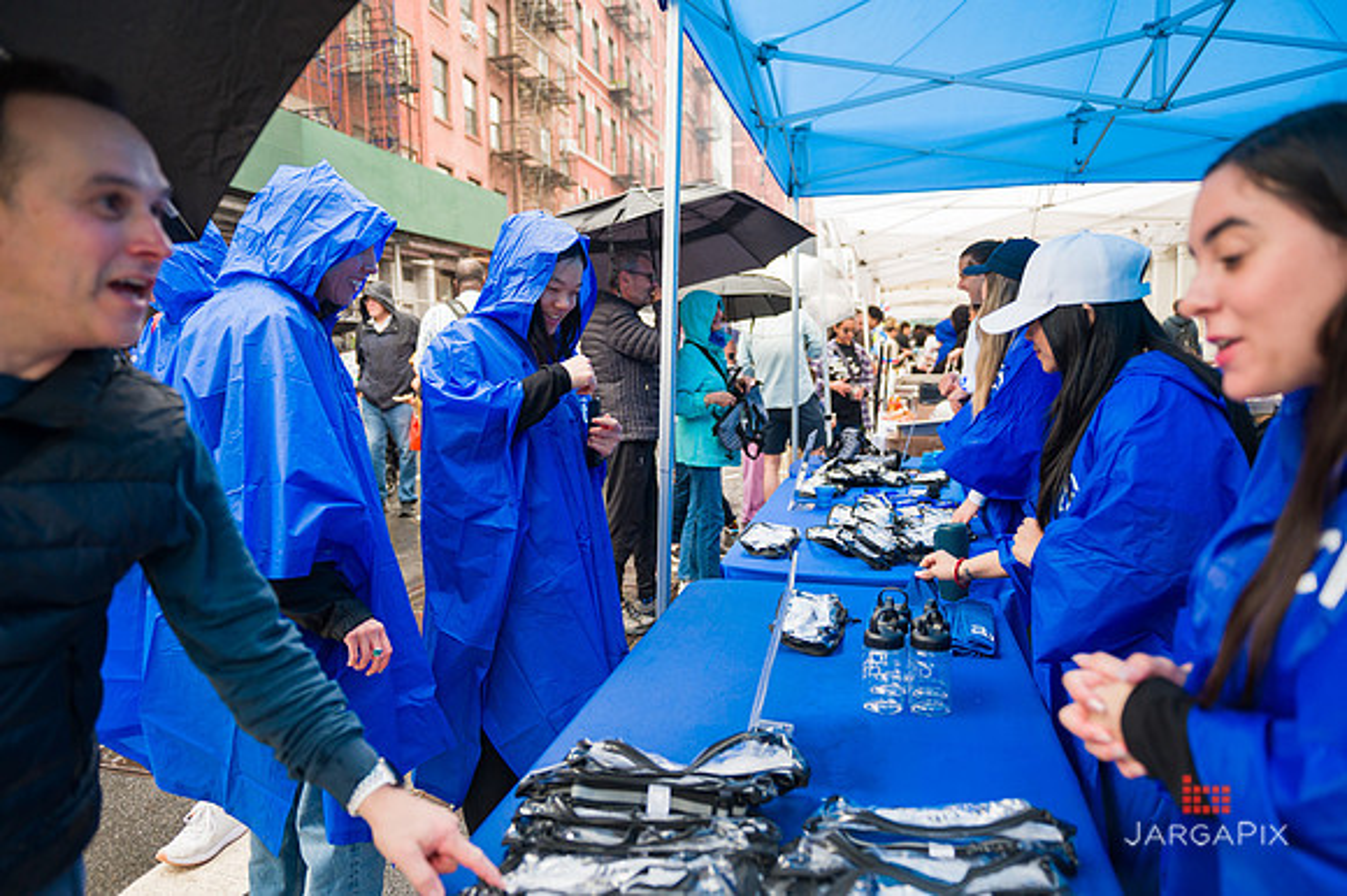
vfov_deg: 53.1
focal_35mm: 24
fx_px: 897
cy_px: 448
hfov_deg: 73.8
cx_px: 674
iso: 320
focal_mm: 24
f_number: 3.2
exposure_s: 1/250
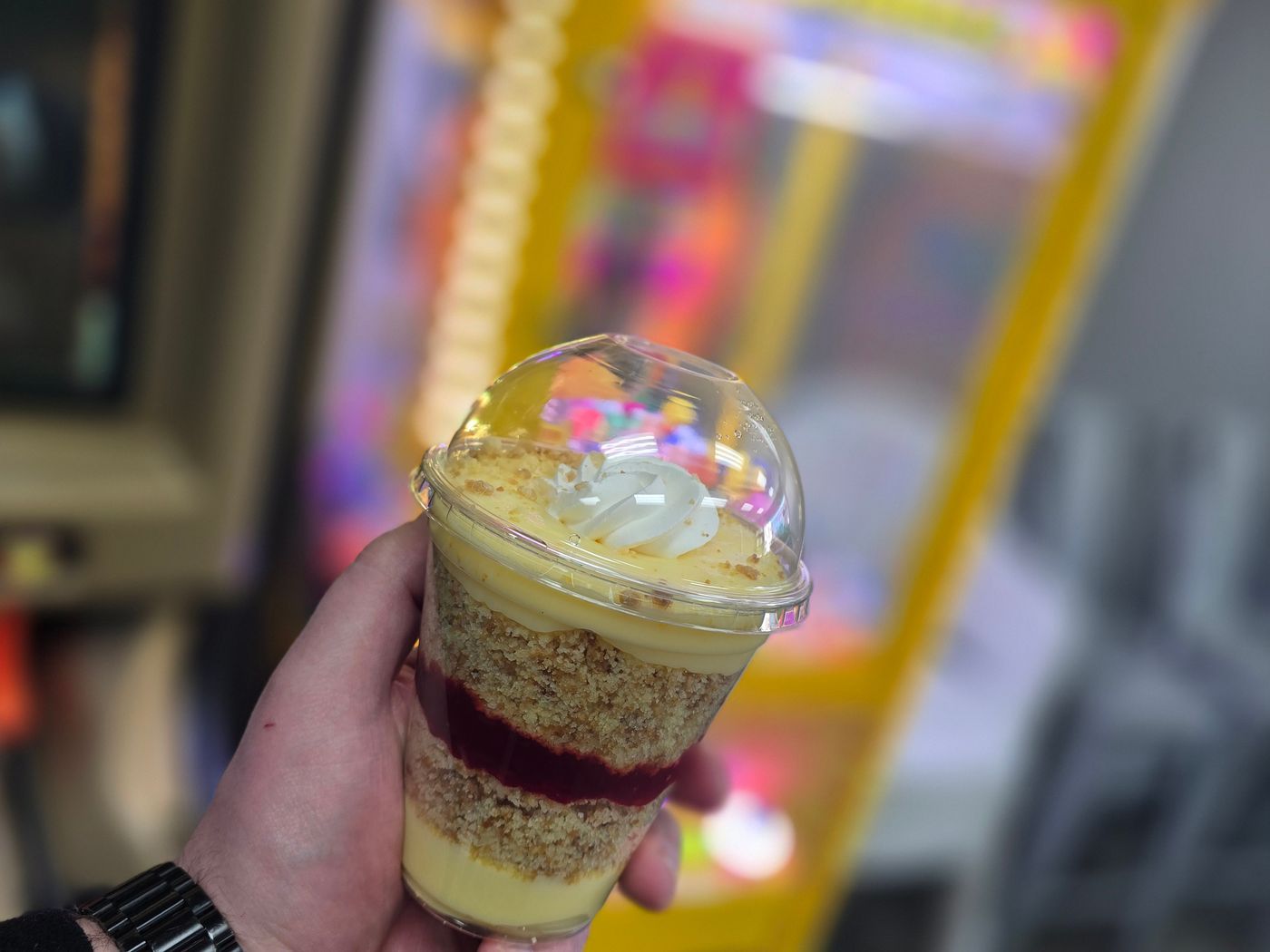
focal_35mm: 23
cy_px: 476
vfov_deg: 58.9
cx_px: 635
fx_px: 844
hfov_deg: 73.9
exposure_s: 1/120
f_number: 1.7
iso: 64
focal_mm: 6.3
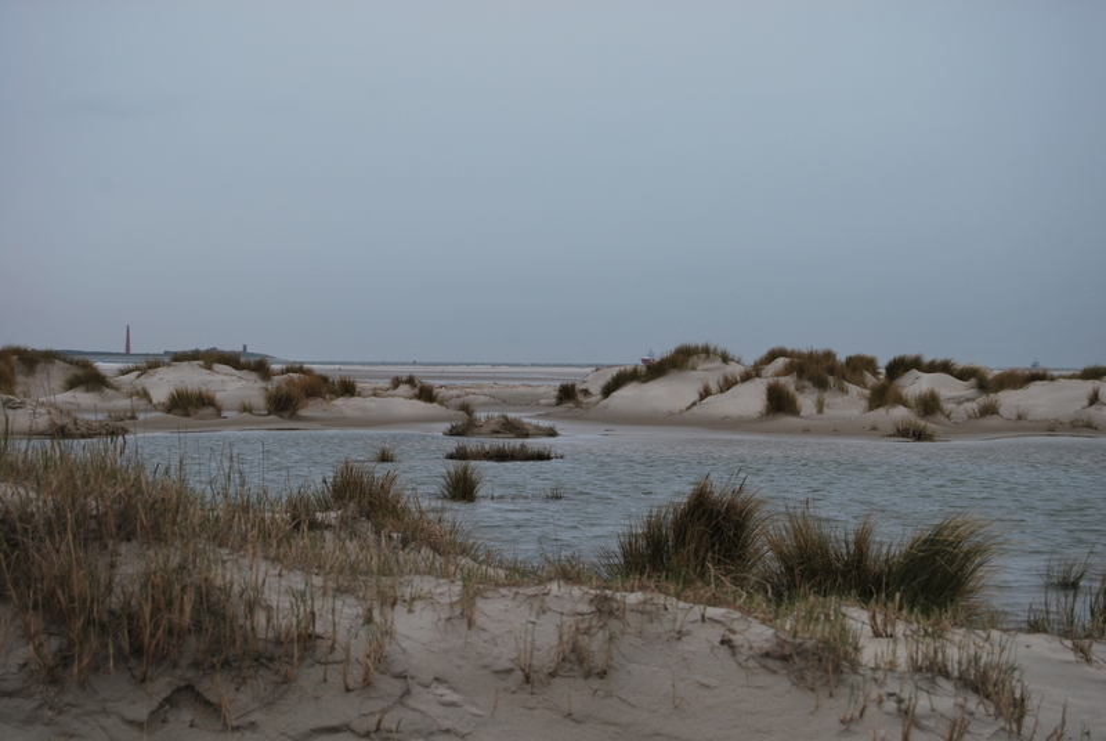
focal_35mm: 82
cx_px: 553
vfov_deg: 16.6
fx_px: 2538
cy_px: 370
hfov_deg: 24.6
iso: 100
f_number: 7.1
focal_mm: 55
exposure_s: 1/200
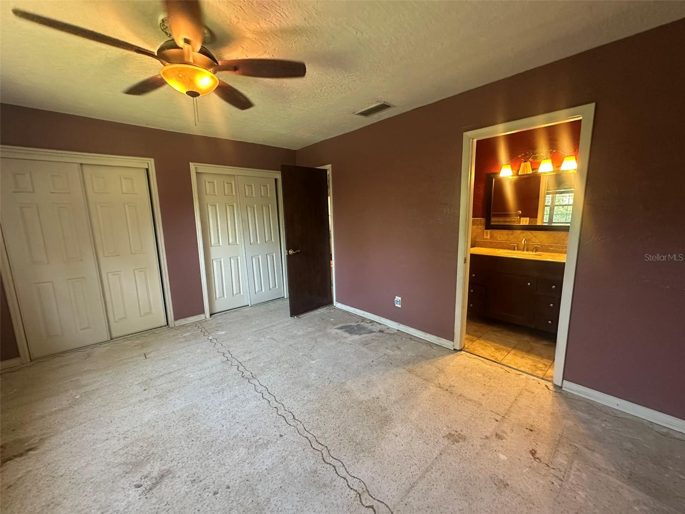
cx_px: 342
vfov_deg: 85.7
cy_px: 257
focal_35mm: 14
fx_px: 277
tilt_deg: -7.2
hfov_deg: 102.1
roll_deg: -1.0
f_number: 2.2
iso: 500
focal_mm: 2.22
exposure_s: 1/60
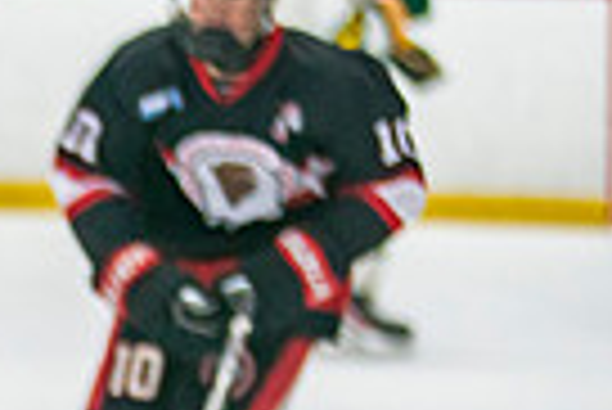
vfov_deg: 1.9
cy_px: 805
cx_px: -563
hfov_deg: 2.8
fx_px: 12542
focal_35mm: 737
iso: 800
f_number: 2.8
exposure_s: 1/640
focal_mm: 120
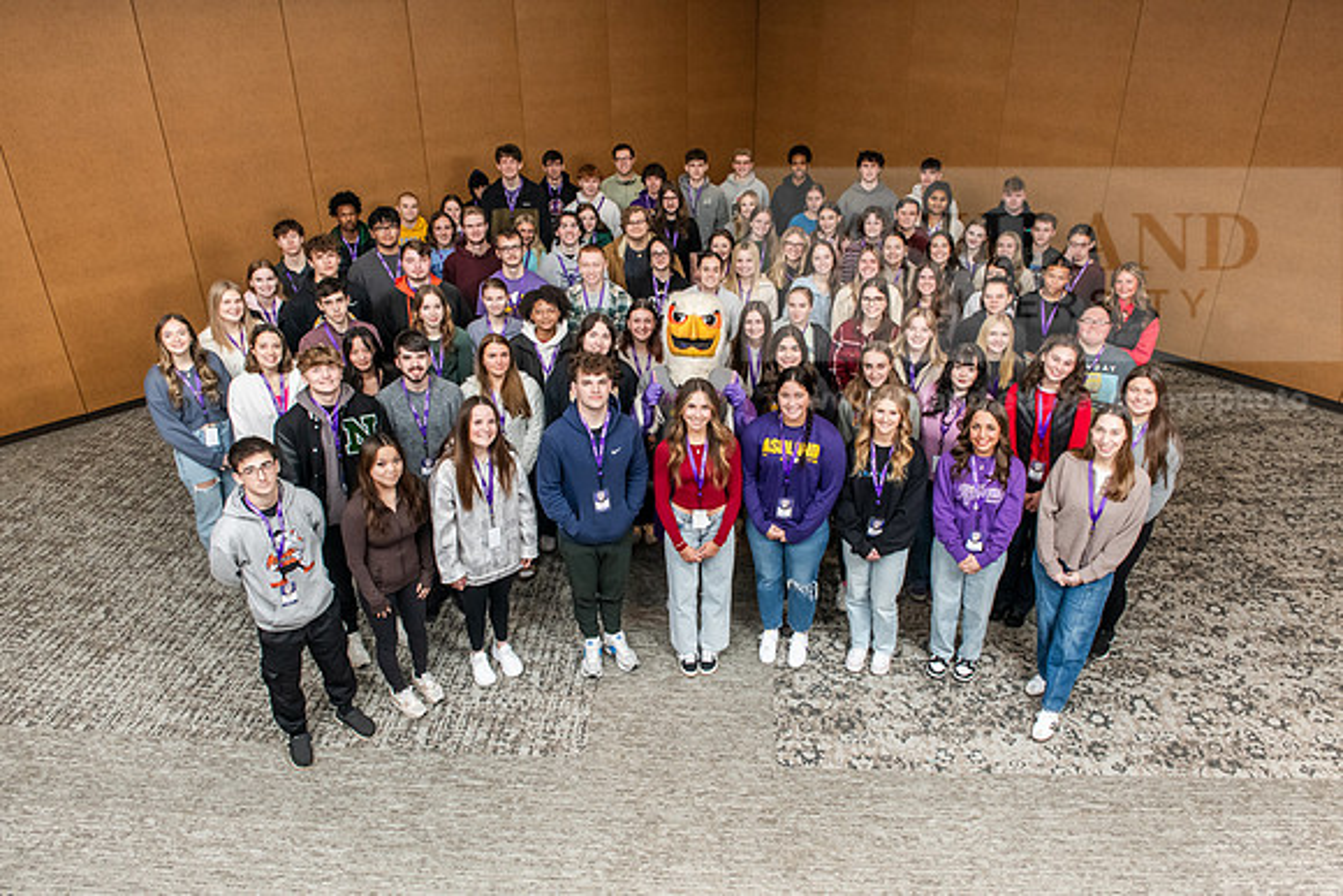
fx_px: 896
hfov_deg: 73.7
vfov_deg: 53.2
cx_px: 672
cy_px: 448
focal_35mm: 24
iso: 2000
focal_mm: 24
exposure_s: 1/160
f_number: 10
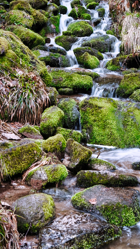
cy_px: 107
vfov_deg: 26.5
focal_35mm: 80
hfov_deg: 15.1
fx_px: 528
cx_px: 80
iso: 500
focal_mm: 40.7
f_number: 5.6
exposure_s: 1/8
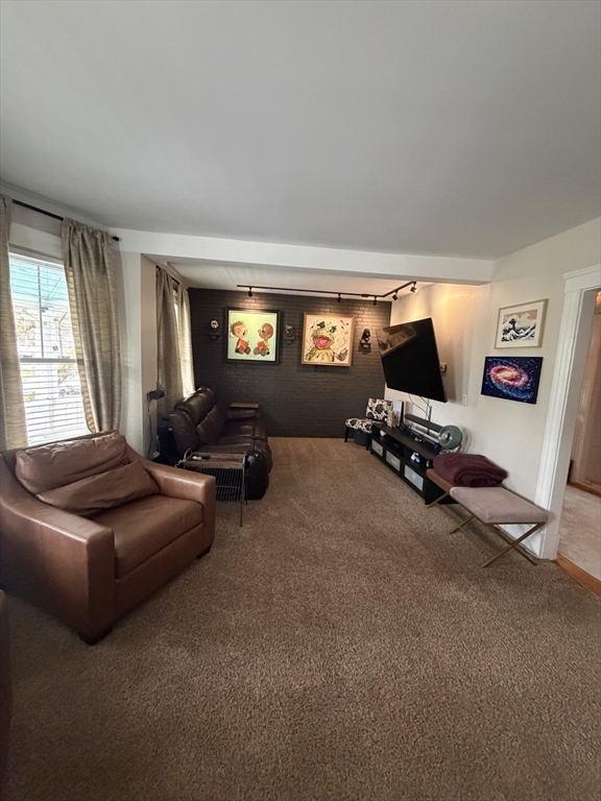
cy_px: 400
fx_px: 324
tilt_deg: -6.8
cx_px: 300
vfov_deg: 102.1
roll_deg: -3.4
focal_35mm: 14
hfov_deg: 85.7
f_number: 2.2
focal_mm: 2.22
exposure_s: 1/60
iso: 1250
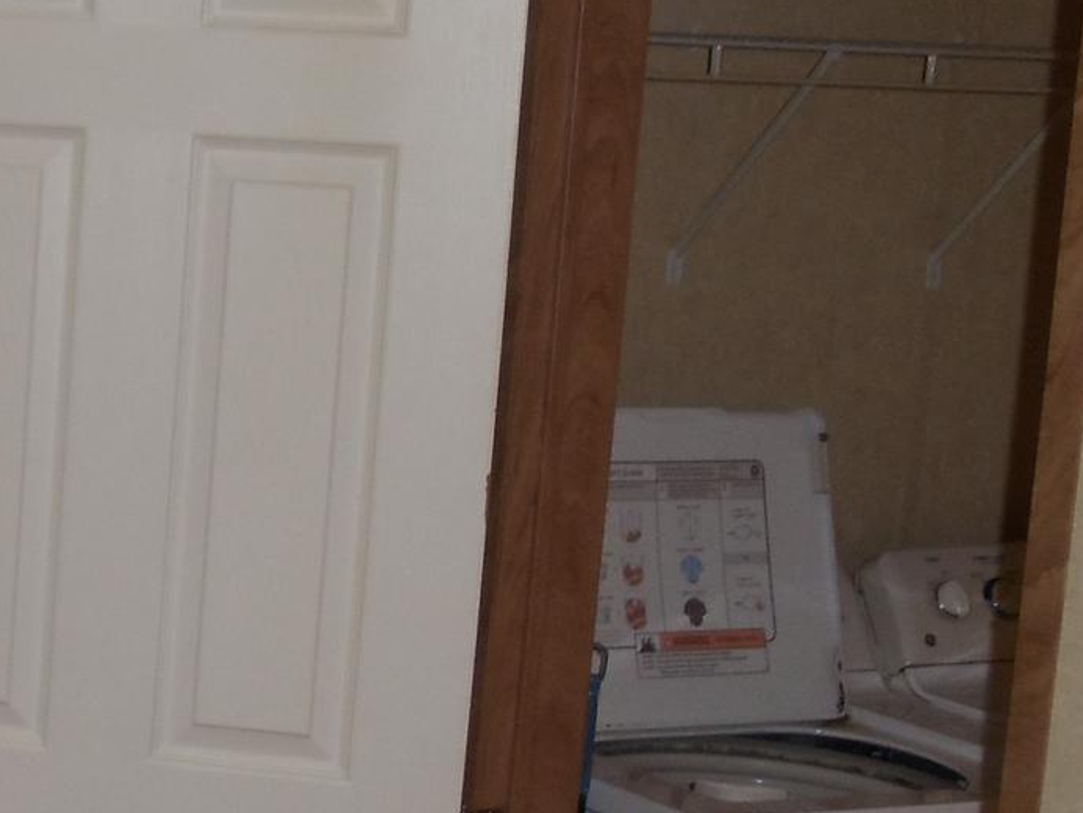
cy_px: 341
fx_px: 4068
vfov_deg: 11.4
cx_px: -298
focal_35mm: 130
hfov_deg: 14.6
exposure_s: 1/30
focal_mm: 6
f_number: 3.5
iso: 100
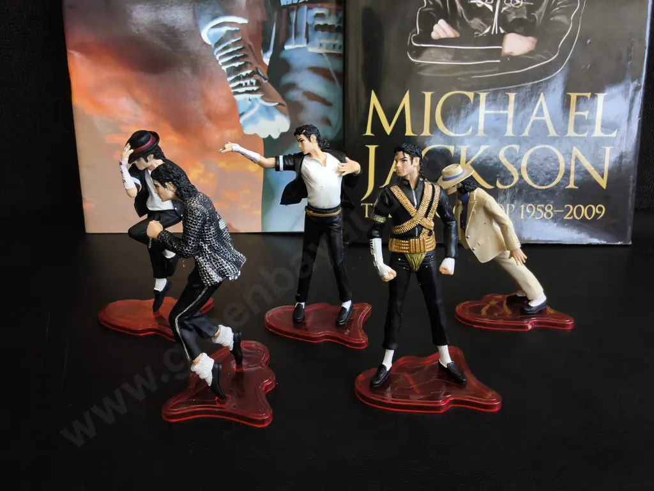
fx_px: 510
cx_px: 327
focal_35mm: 27
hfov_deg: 65.3
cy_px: 246
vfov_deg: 51.4
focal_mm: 2.87
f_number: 2
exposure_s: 1/100
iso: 64
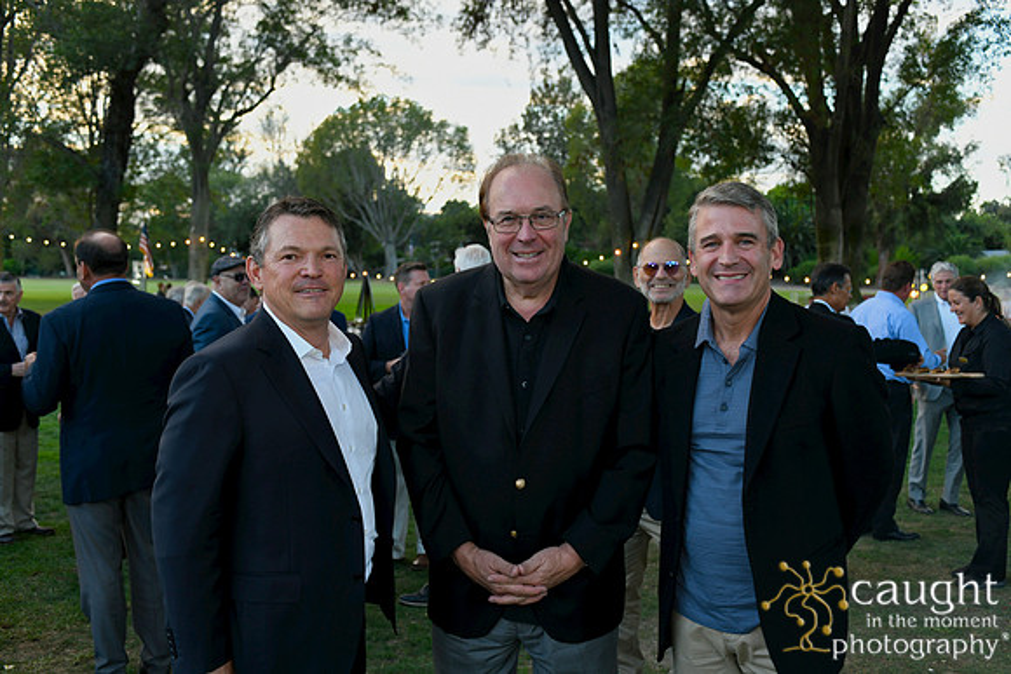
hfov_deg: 54.4
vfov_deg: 37.9
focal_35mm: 35
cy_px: 337
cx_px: 506
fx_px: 983
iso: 500
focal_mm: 35
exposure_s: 1/125
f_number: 4.5
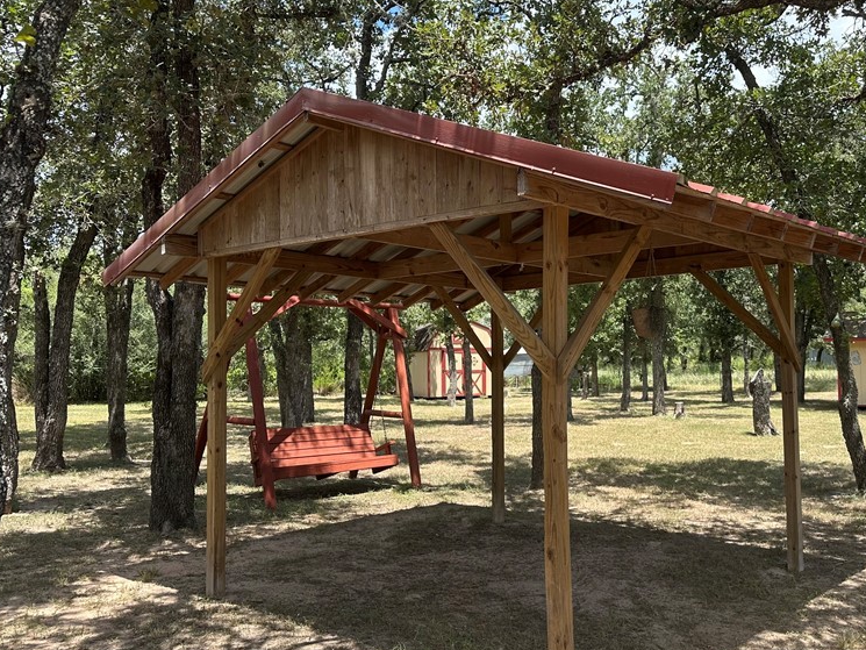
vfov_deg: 43.0
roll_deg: +0.3
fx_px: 826
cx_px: 560
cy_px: 328
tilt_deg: +2.1
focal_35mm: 33
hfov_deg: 54.5
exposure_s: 1/1495
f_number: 1.78
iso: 80
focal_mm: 6.86
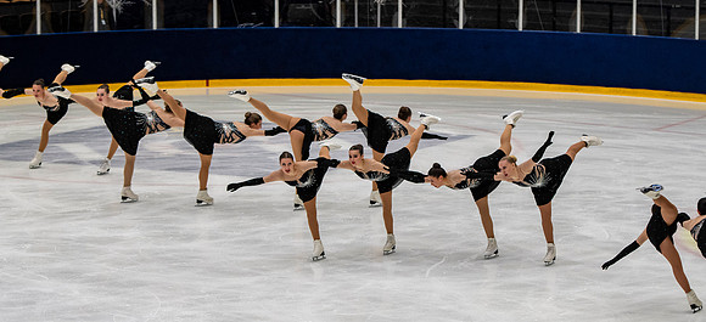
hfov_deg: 14.1
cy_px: 166
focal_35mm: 159
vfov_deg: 6.5
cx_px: 352
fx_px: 2849
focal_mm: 95
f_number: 4
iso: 900
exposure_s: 1/500
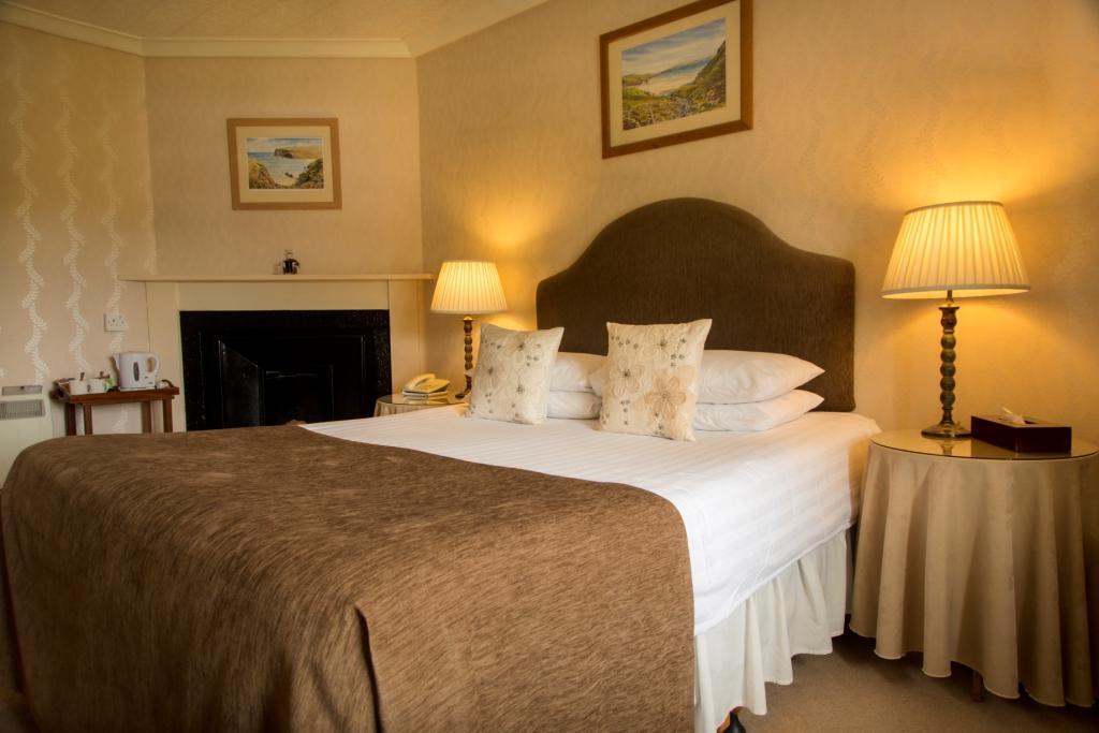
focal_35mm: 24
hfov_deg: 73.7
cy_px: 366
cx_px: 550
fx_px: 733
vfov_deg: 53.1
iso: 100
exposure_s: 1/1.25
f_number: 10
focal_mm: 24
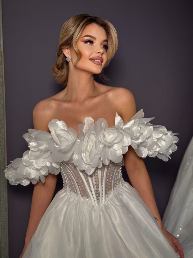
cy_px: 129
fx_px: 357
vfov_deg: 39.7
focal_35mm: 48
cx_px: 96
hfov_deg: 30.3
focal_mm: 6.76
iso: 50
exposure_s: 1/133
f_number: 1.78
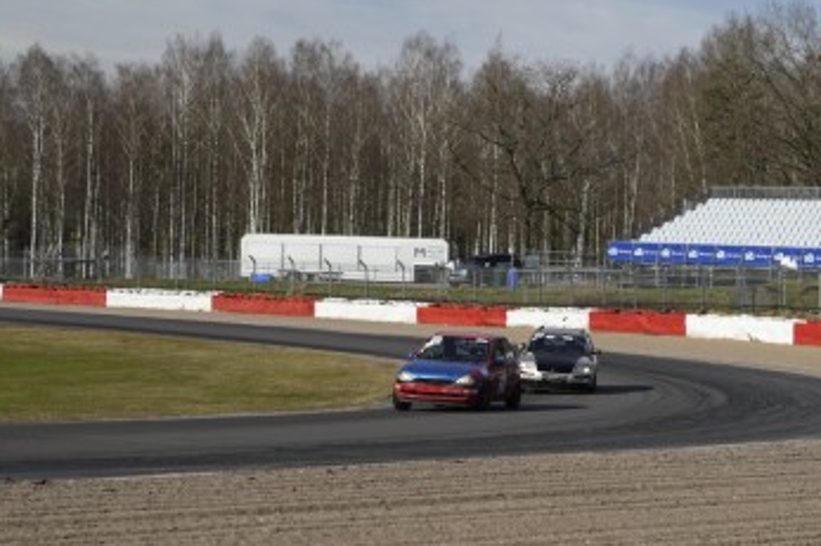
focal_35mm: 101
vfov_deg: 13.5
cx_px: 487
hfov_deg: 20.2
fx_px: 2302
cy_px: 360
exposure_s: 1/800
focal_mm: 70
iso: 125
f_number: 4
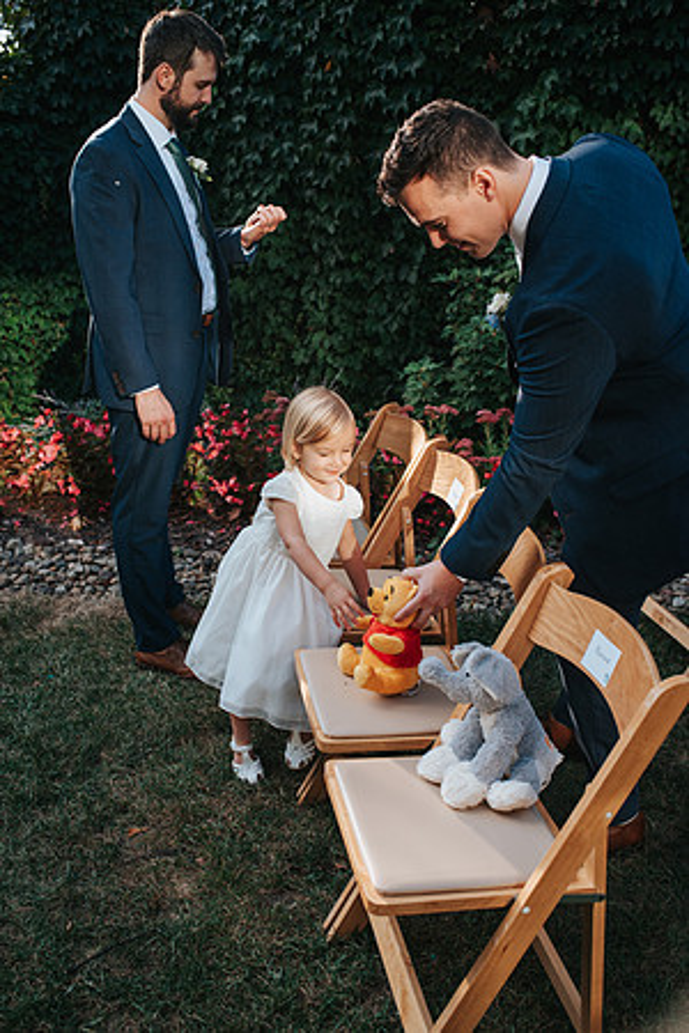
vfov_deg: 54.4
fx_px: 1005
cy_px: 516
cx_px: 344
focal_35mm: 35
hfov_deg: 37.9
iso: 900
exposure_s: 1/1250
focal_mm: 35
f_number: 4
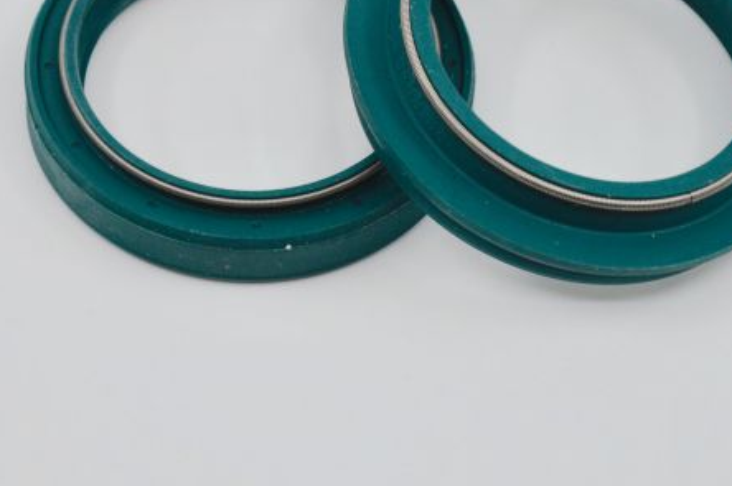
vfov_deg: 4.8
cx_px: 387
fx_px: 5766
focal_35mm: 284
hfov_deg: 7.3
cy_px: 84
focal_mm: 105
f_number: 6.3
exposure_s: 1/160
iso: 100
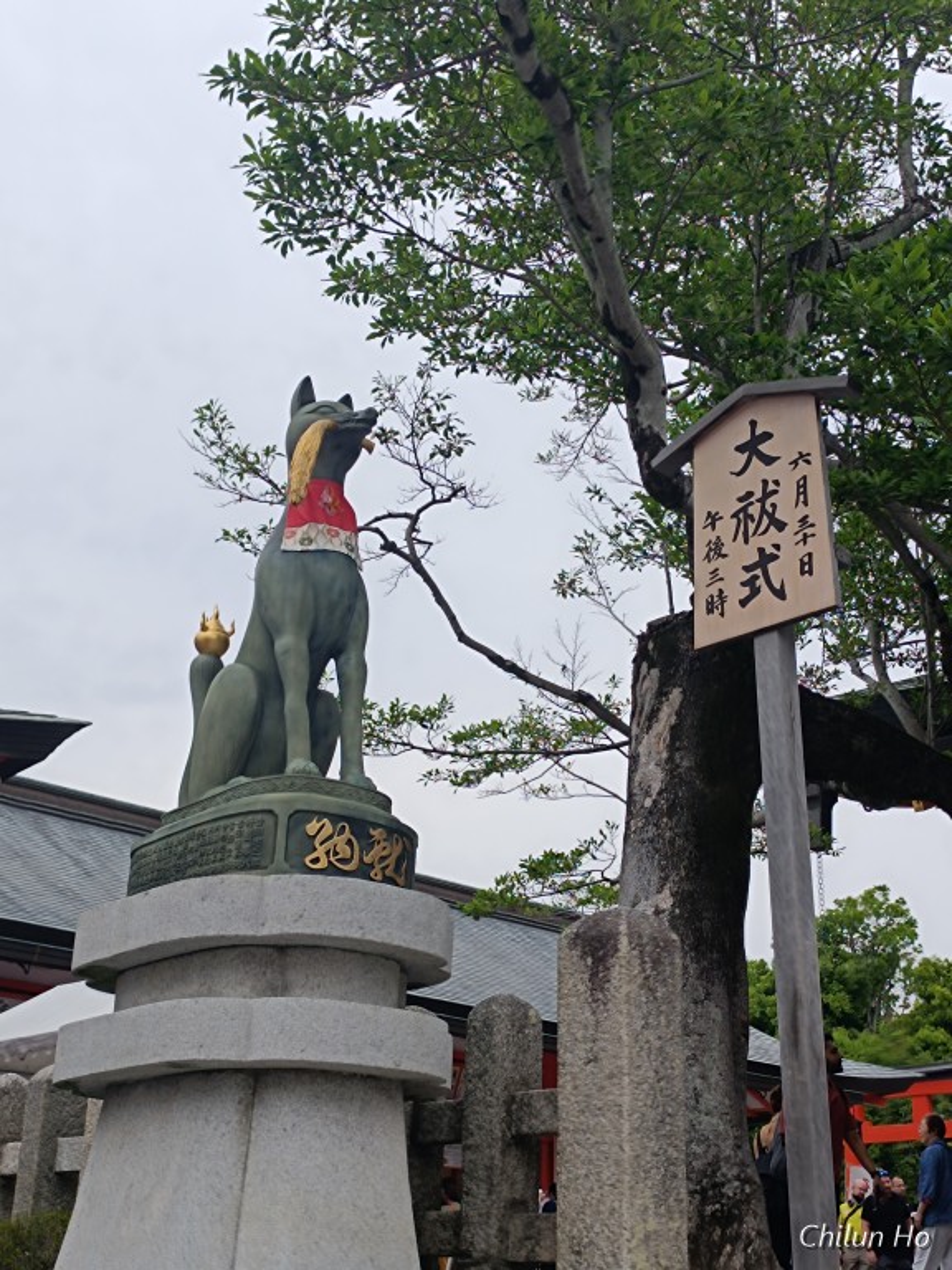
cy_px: 635
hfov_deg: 56.8
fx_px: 880
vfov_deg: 71.6
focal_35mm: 24
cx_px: 476
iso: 50
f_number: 1.65
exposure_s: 1/187
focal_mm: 6.14
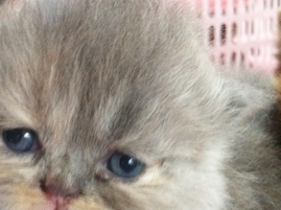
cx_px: 106
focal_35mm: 65
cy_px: 177
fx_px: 527
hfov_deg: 29.7
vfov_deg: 22.1
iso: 500
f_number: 2.8
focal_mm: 3.85
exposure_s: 1/17
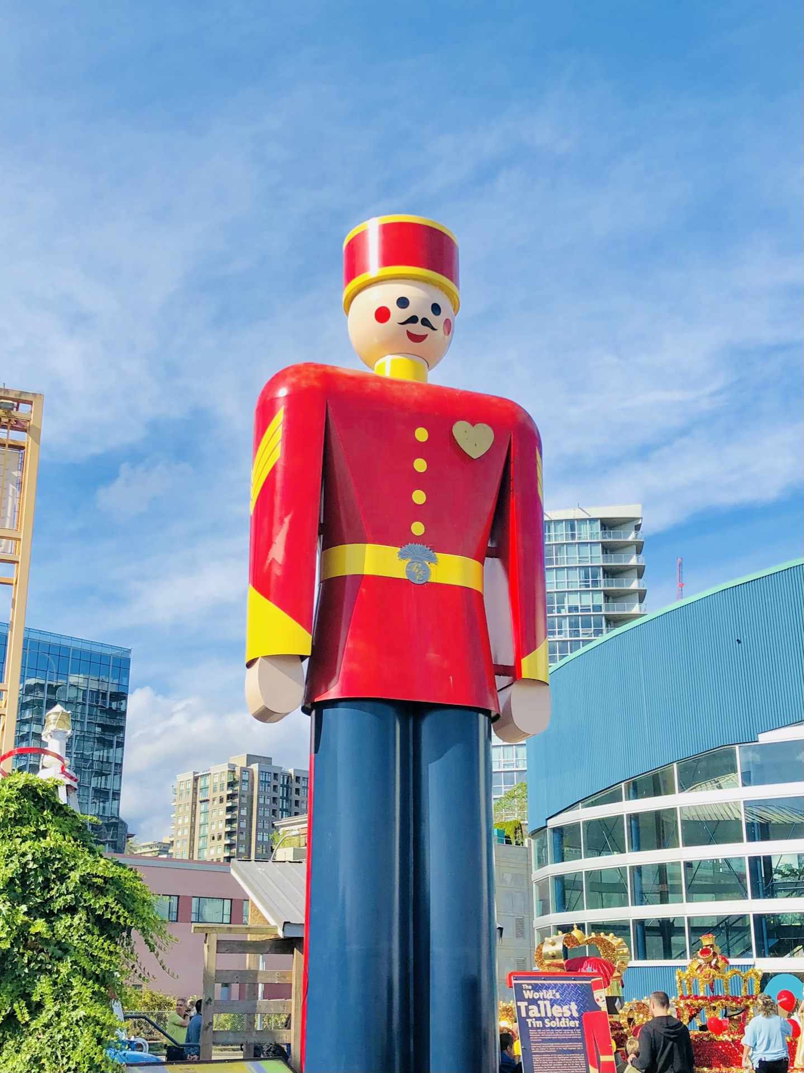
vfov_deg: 63.5
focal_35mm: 28
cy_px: 536
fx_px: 867
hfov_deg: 49.7
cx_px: 402
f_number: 1.8
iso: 20
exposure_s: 1/2288
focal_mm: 4
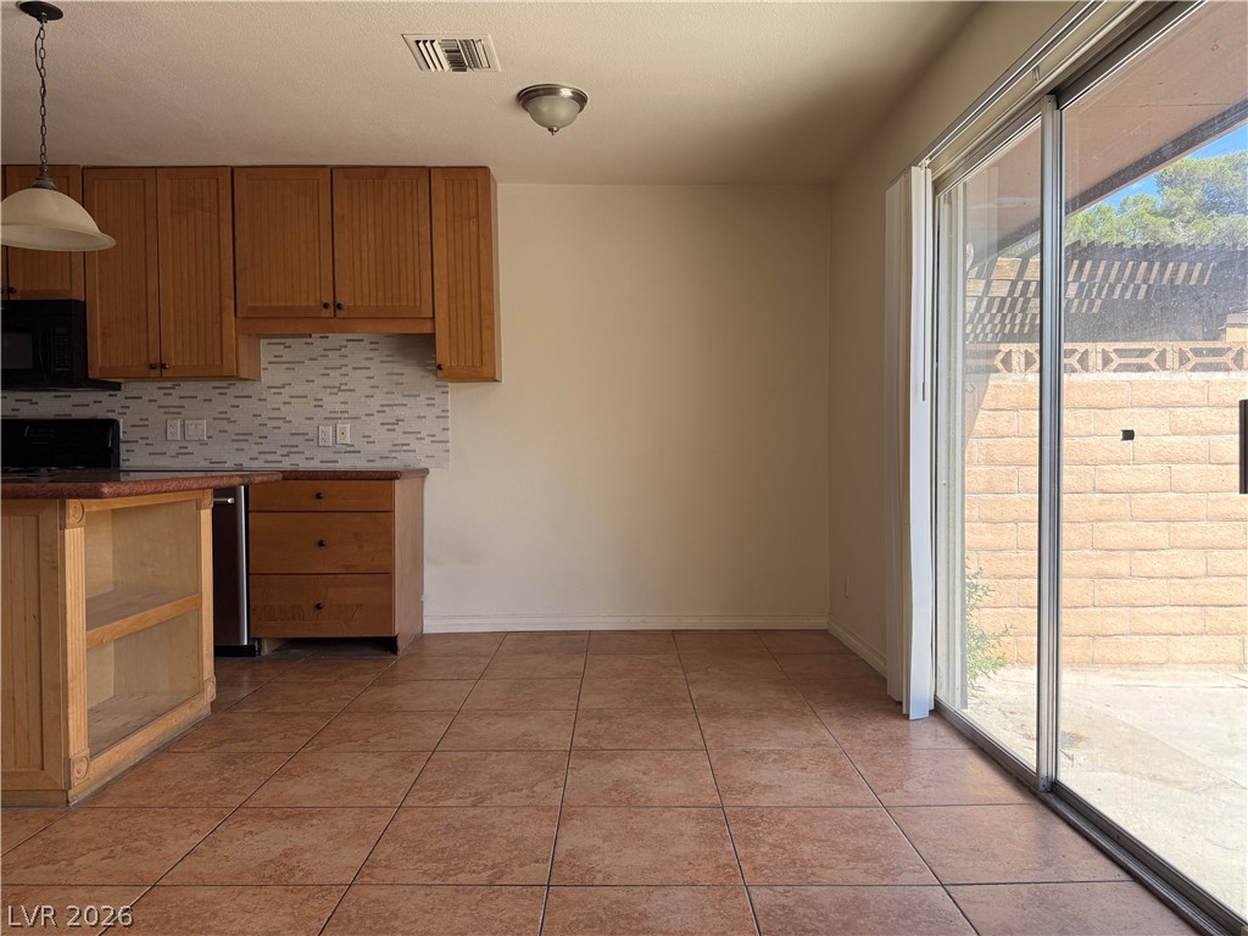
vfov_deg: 56.8
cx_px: 624
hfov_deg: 71.6
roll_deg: -0.1
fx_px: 865
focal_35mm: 24
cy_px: 468
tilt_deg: -0.9
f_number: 1.78
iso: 100
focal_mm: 6.76
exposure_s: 1/677
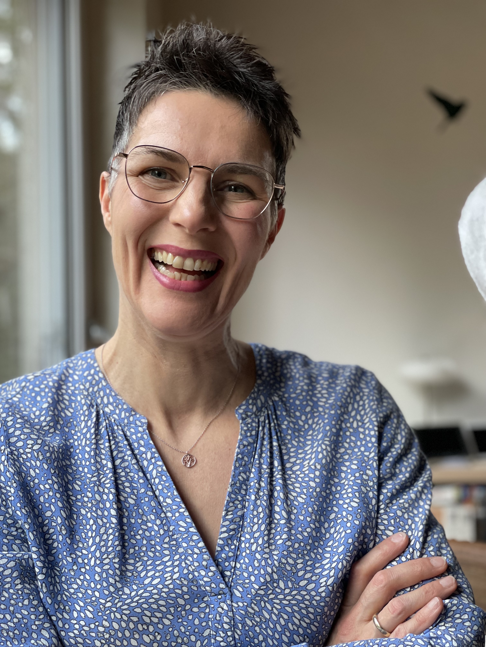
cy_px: 324
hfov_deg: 28.0
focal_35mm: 52
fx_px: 973
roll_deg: +1.4
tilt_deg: +3.7
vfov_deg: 36.8
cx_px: 243
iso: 200
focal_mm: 6
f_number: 2
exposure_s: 1/122
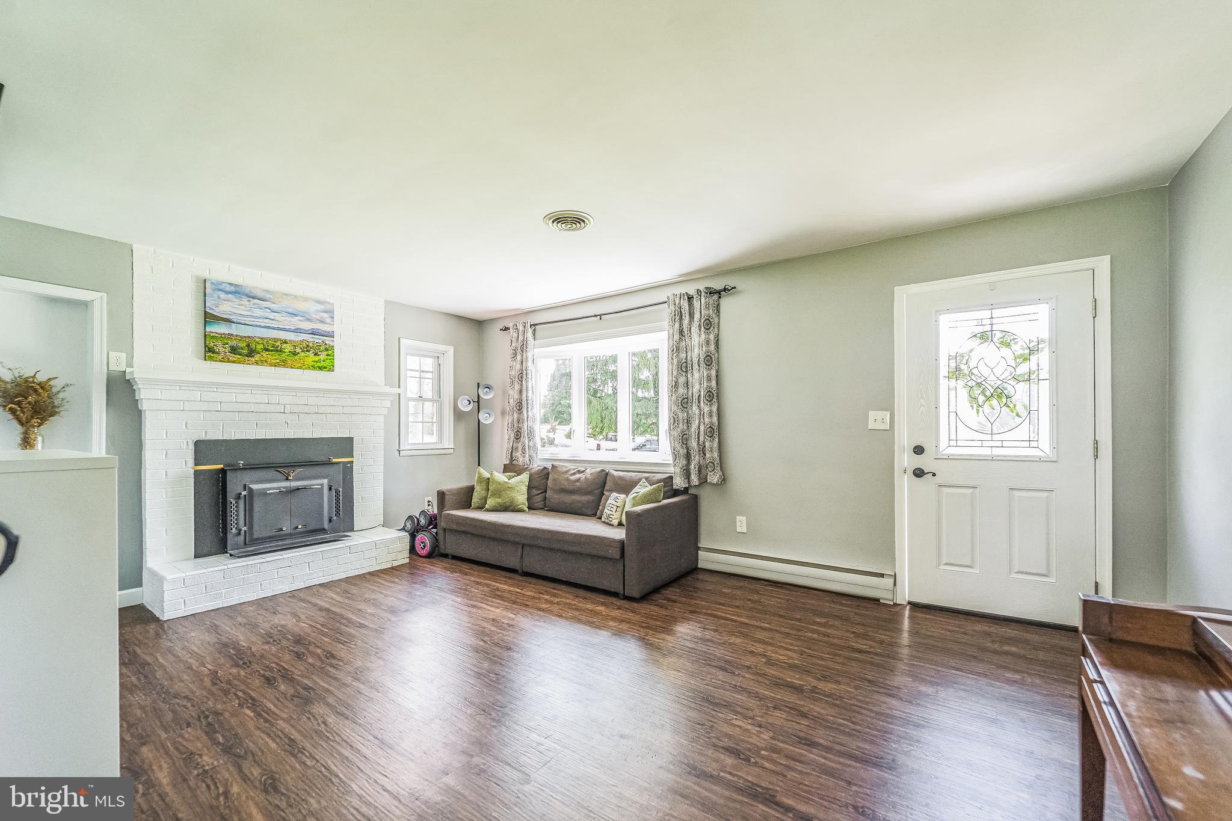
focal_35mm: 14
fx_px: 479
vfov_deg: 81.2
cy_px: 410
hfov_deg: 104.3
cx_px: 616
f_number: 5.6
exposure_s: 1/50
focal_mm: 14
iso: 800
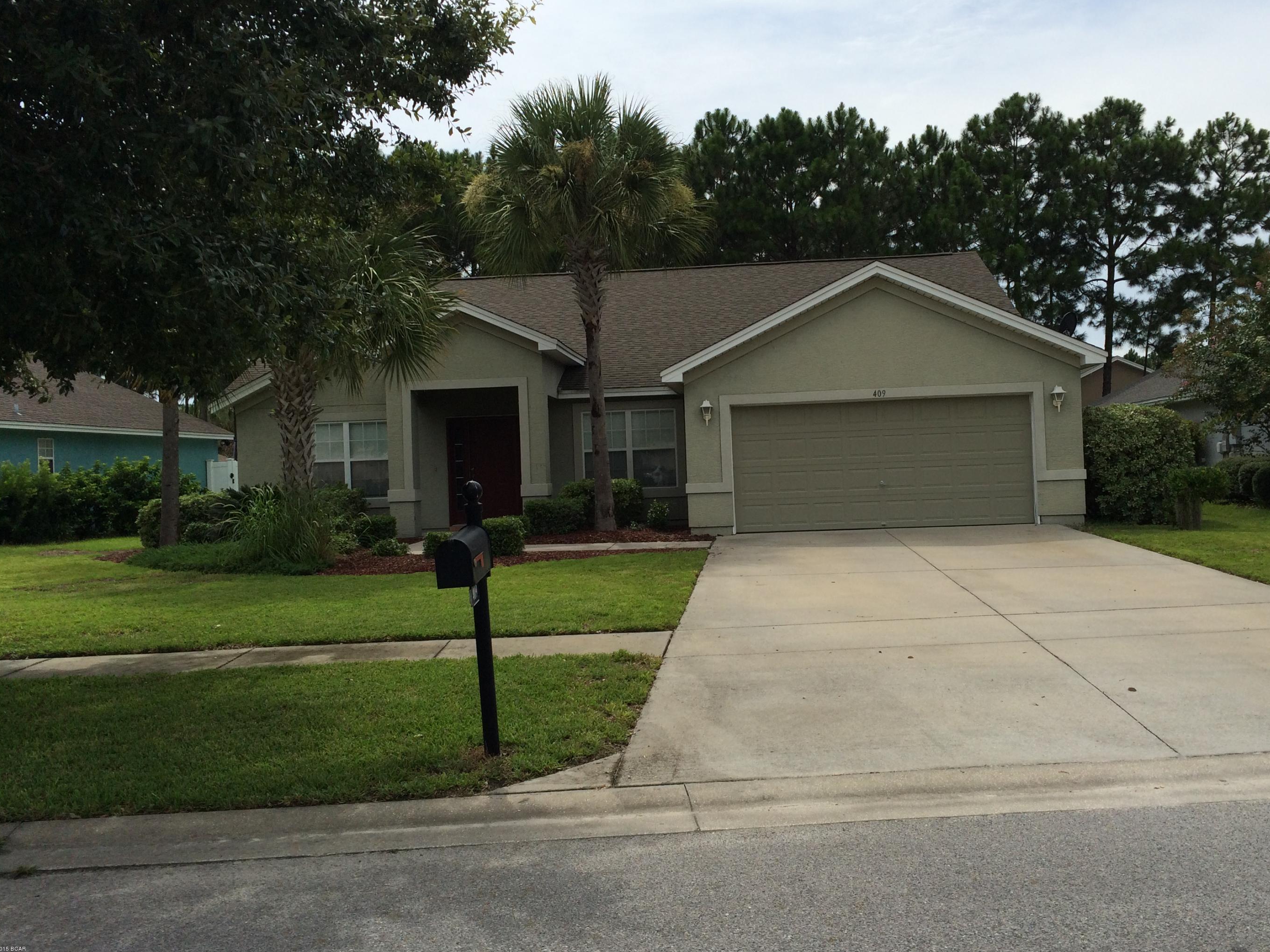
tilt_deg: -0.9
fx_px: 1174
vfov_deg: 44.1
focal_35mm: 32
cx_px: 689
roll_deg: +0.9
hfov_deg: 56.7
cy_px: 456
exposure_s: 1/3425
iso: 32
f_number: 2.2
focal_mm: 4.15
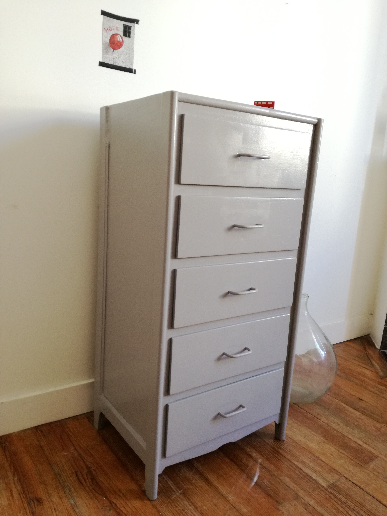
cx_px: 194
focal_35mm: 27
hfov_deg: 51.4
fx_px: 402
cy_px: 258
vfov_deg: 65.3
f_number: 2
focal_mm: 3.79
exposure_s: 1/30
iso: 200
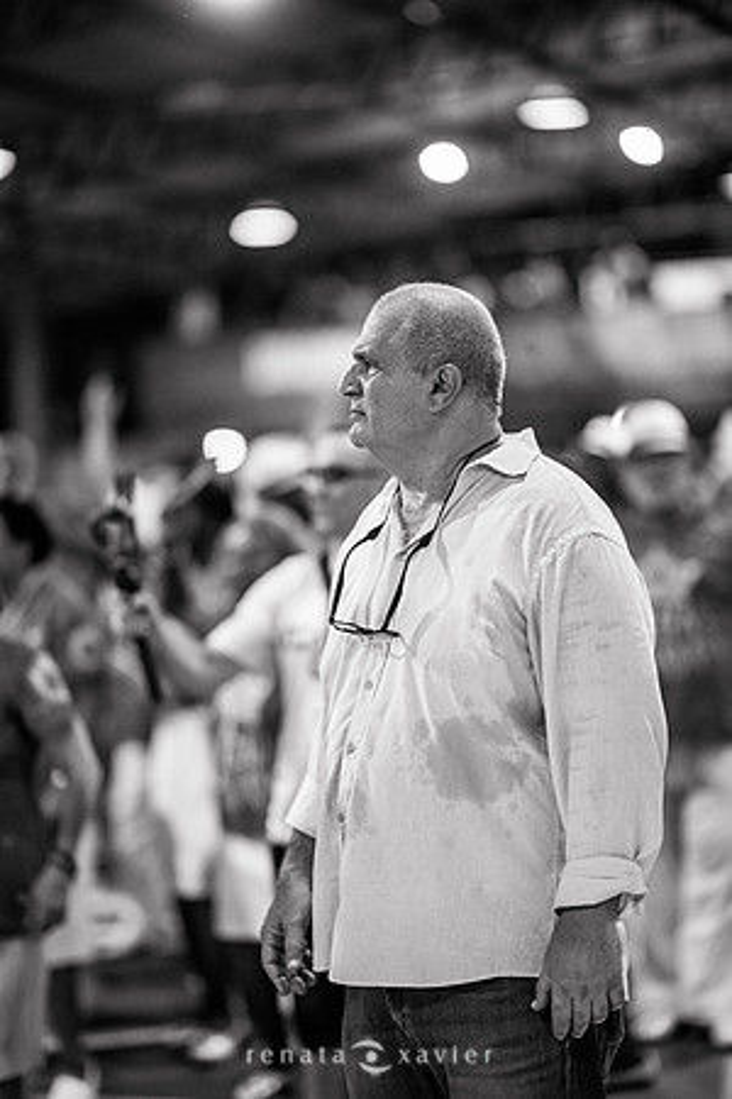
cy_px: 550
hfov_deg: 16.1
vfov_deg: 23.9
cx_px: 366
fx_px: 2592
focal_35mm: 85
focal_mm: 85
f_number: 1.2
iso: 1000
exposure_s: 1/800
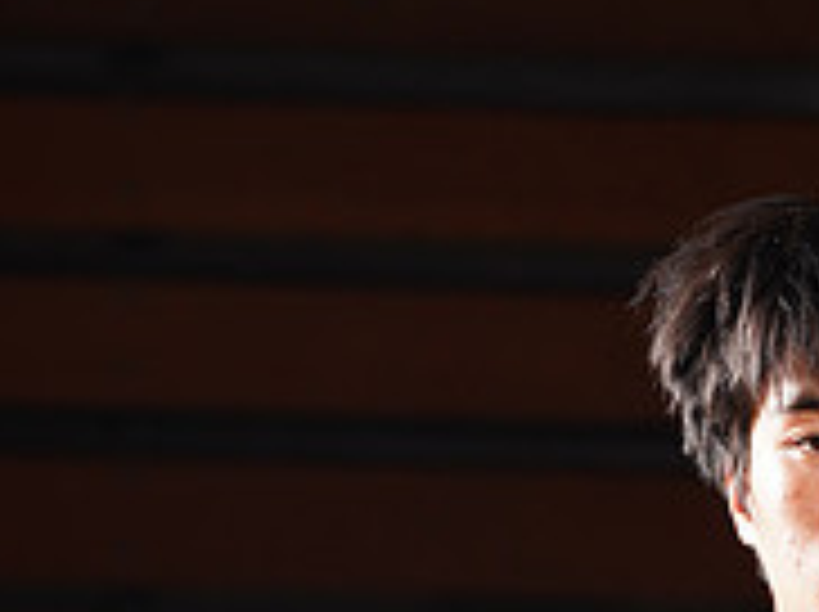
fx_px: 16233
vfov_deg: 2.2
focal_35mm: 687
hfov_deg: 2.9
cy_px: 1233
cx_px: 853
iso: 400
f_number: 9
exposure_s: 1/200
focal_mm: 224
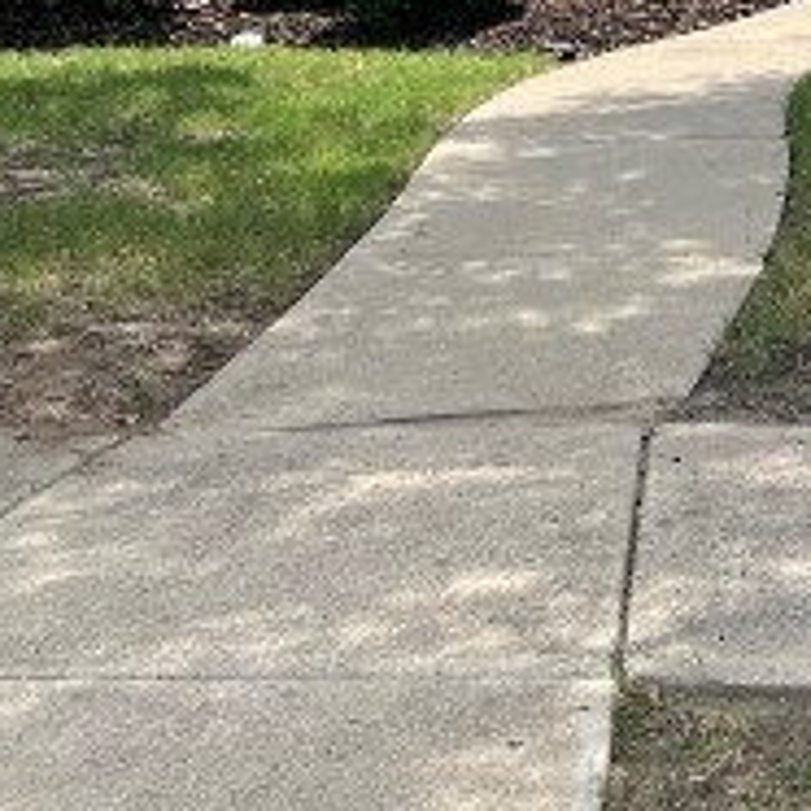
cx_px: 1016
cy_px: -270
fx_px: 2518
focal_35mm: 95
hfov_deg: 17.3
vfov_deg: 17.1
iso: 50
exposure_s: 1/2208
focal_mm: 5.7
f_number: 1.5
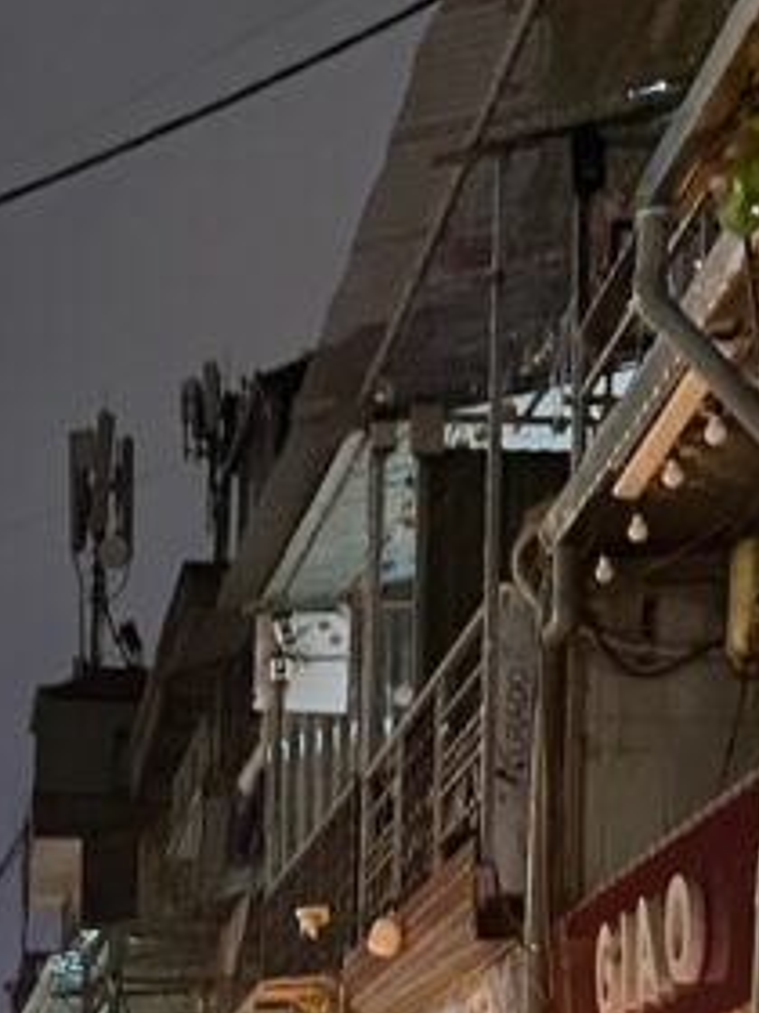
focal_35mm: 95
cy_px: 1259
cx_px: -72
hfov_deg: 15.2
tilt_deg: +3.8
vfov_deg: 19.3
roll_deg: -0.4
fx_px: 2777
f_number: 1.6
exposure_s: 1/33
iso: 500
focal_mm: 5.1
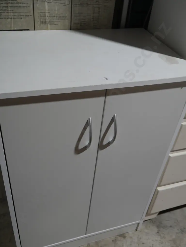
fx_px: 258
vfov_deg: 51.4
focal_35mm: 36
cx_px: 93
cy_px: 124
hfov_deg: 39.7
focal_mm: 18
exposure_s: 1/60
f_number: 4
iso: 200
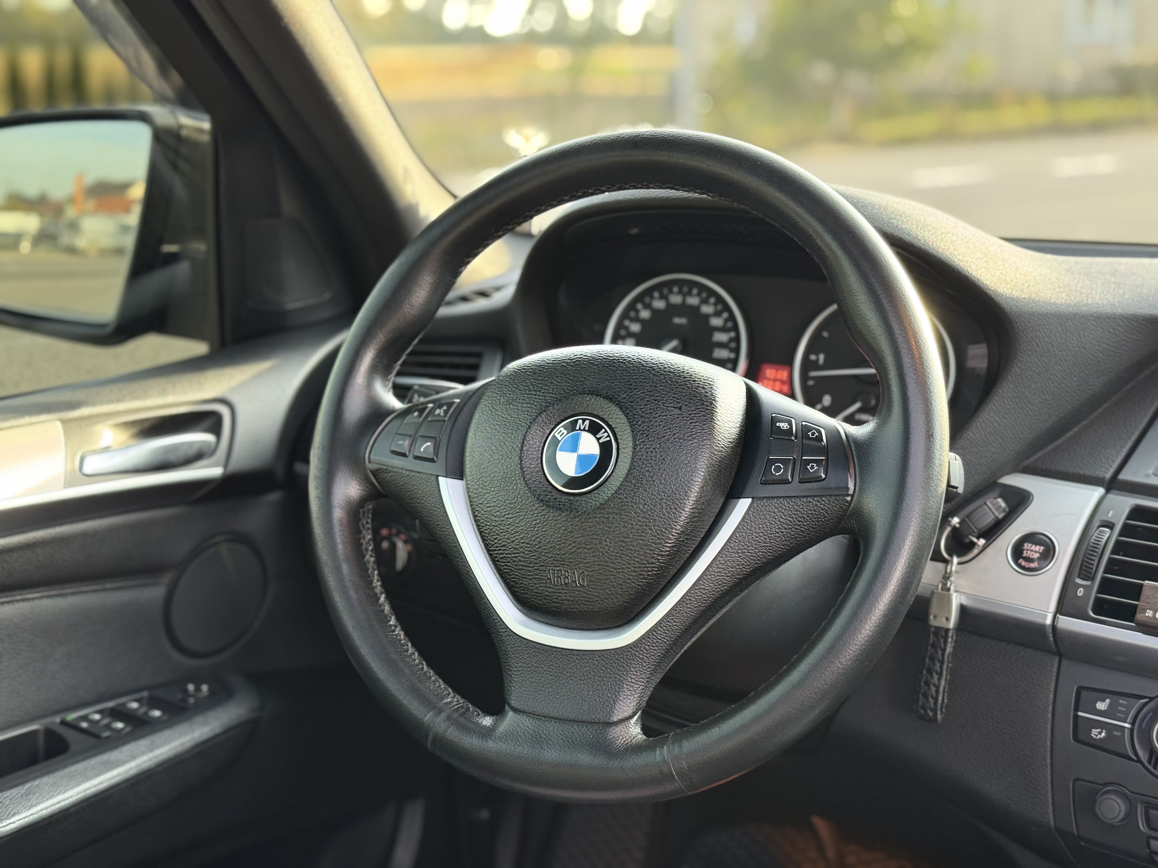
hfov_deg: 39.7
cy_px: 434
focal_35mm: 48
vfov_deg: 30.3
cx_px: 579
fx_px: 1606
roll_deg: +0.1
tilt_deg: -13.1
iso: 250
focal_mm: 6.76
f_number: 1.78
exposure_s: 1/60
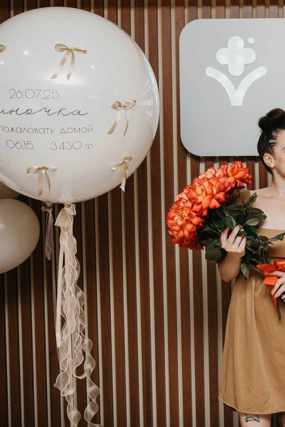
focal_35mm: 57
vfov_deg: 34.9
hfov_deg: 22.3
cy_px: 159
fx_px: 677
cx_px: 324
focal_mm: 30
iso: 160
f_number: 3.5
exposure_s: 1/160
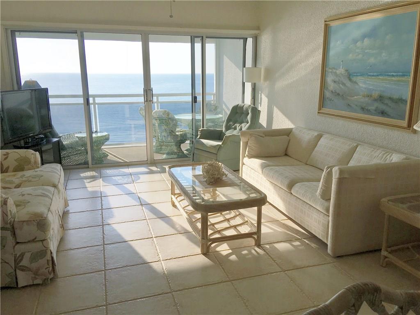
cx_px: 210
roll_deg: -0.5
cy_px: 158
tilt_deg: -12.1
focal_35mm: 29
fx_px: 352
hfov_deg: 61.7
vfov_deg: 48.2
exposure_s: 1/680
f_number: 2.2
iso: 25
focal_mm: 4.15
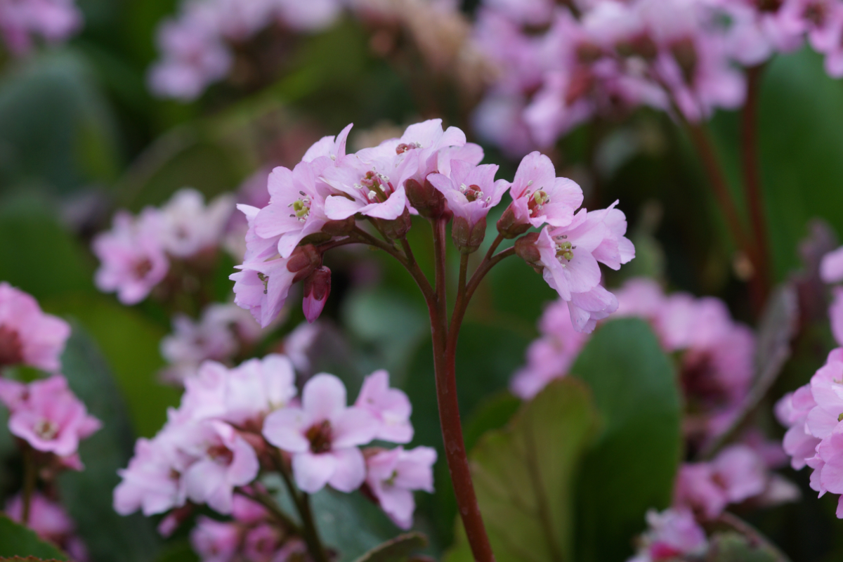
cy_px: 281
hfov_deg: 13.7
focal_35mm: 150
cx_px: 422
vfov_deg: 9.1
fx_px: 3512
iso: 200
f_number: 4.5
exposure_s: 1/160
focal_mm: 100
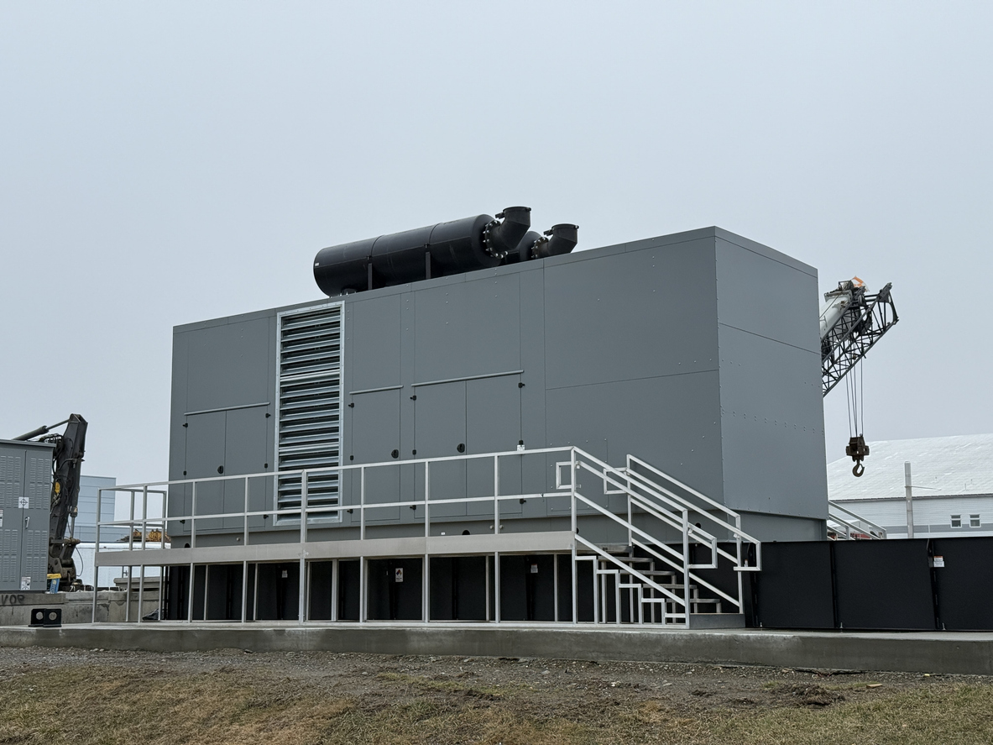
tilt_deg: +9.3
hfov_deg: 39.7
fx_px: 1377
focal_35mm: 48
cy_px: 372
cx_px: 496
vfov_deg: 30.3
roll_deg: +0.3
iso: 64
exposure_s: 1/1838
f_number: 1.78
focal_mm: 6.76
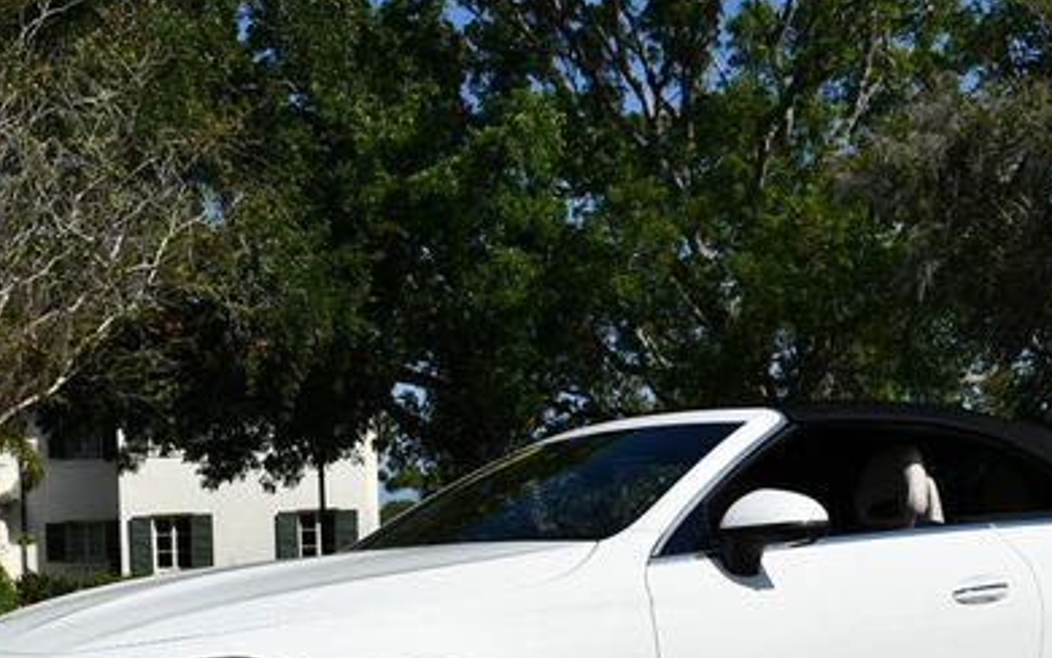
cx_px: 569
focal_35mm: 67
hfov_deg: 30.6
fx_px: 1921
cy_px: 496
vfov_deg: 19.3
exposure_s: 1/400
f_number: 10
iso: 100
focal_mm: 20
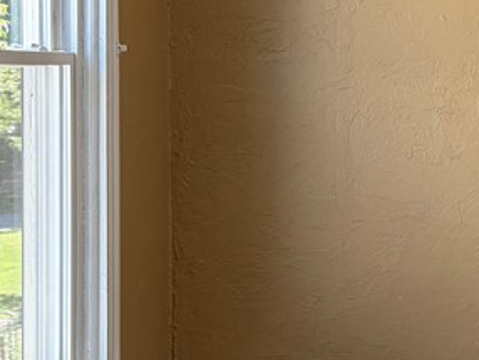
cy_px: 134
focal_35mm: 93
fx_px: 1288
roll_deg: -0.3
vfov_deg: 15.9
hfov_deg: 18.7
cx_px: 715
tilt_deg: -1.1
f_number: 1.6
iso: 64
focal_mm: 5.96
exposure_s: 1/122
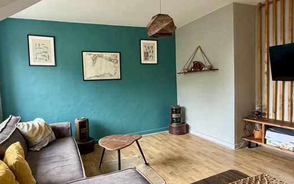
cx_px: 131
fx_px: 184
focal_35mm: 23
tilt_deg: -4.3
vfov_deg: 53.0
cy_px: 98
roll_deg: +3.7
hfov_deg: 76.9
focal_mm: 2.22
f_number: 2.2
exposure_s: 1/121
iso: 200
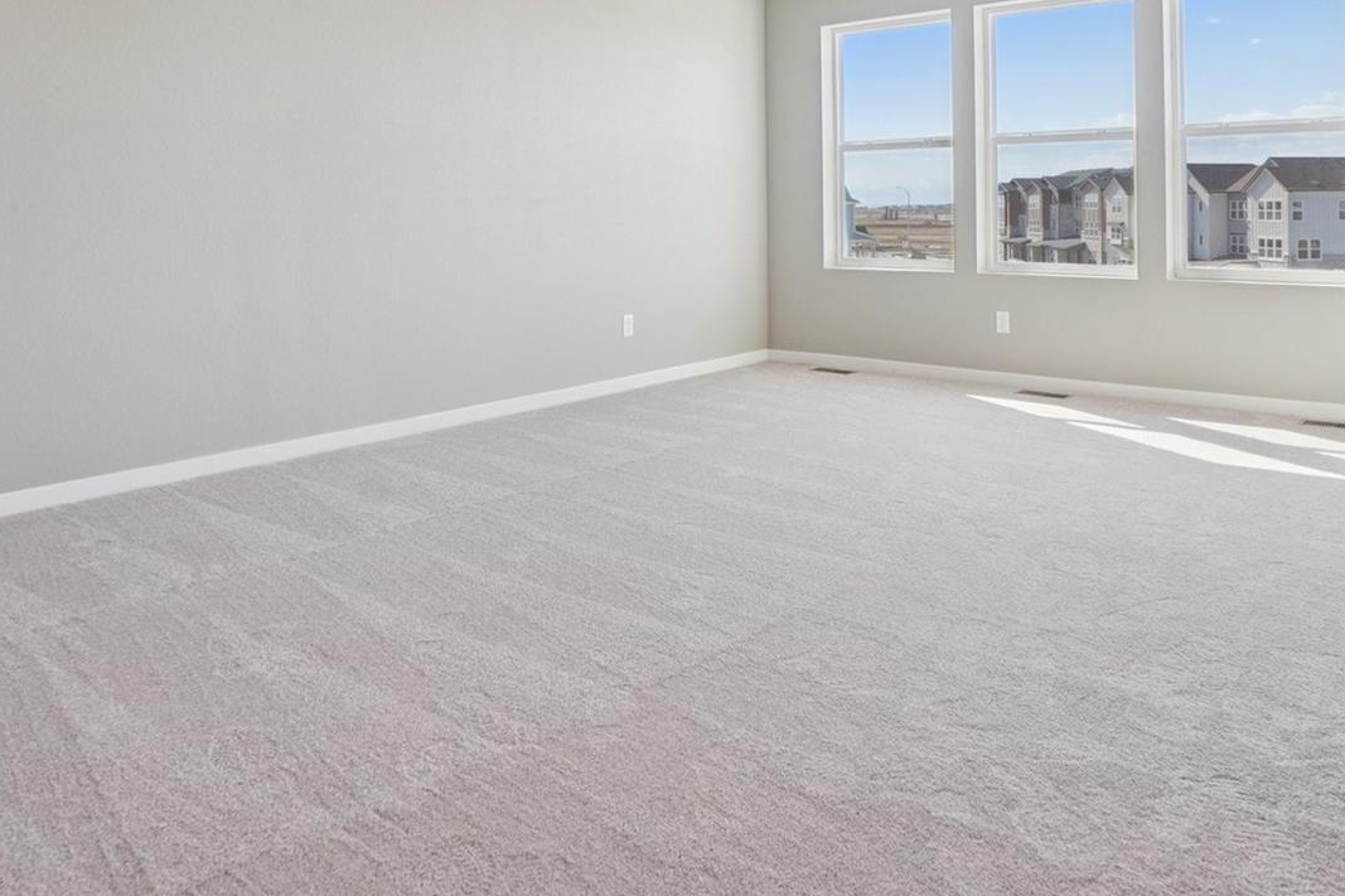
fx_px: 1009
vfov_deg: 46.5
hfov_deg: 67.3
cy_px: 247
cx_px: 735
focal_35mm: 27
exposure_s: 1/30
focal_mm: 12
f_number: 8
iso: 125
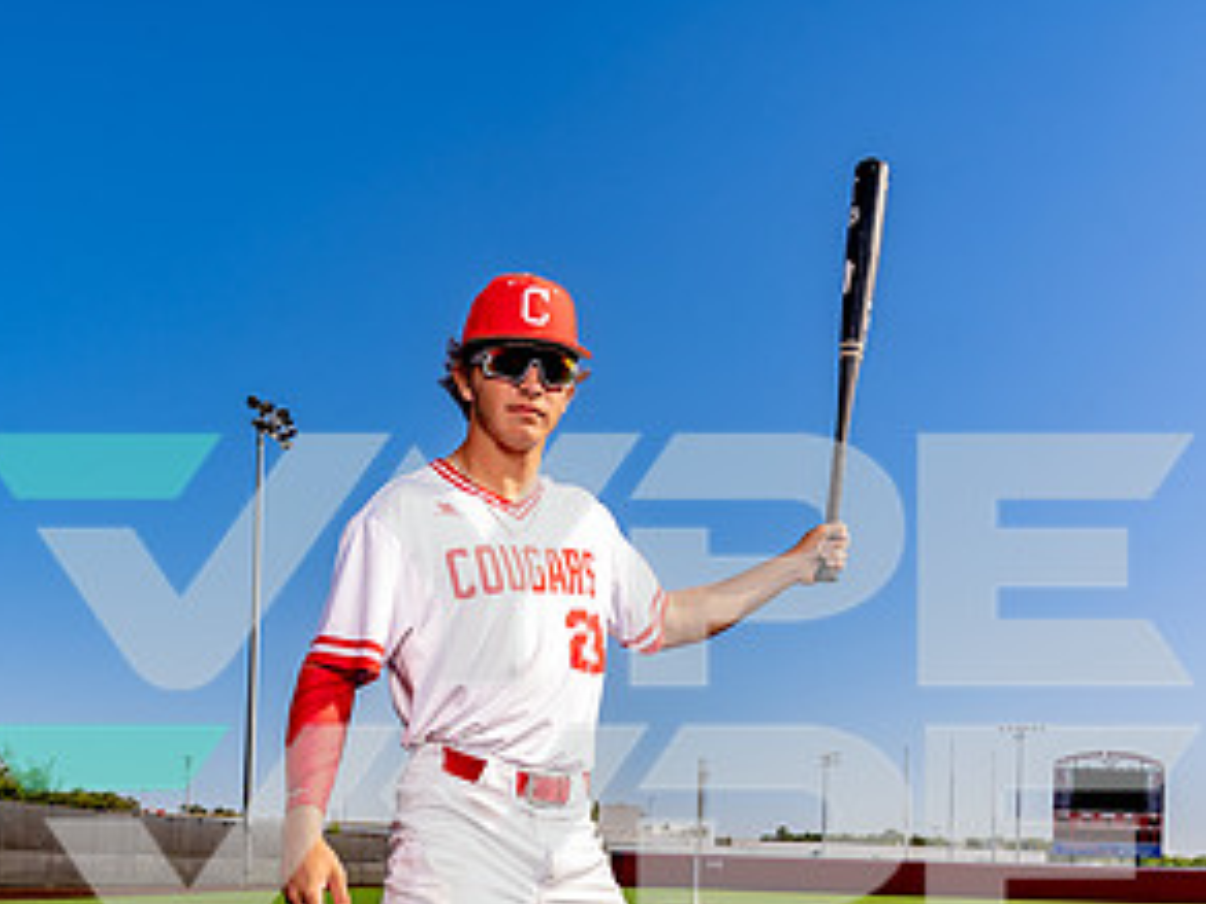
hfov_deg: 46.8
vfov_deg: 33.6
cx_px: 591
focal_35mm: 40
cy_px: 854
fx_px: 1394
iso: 100
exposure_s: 1/250
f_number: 8
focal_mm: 27
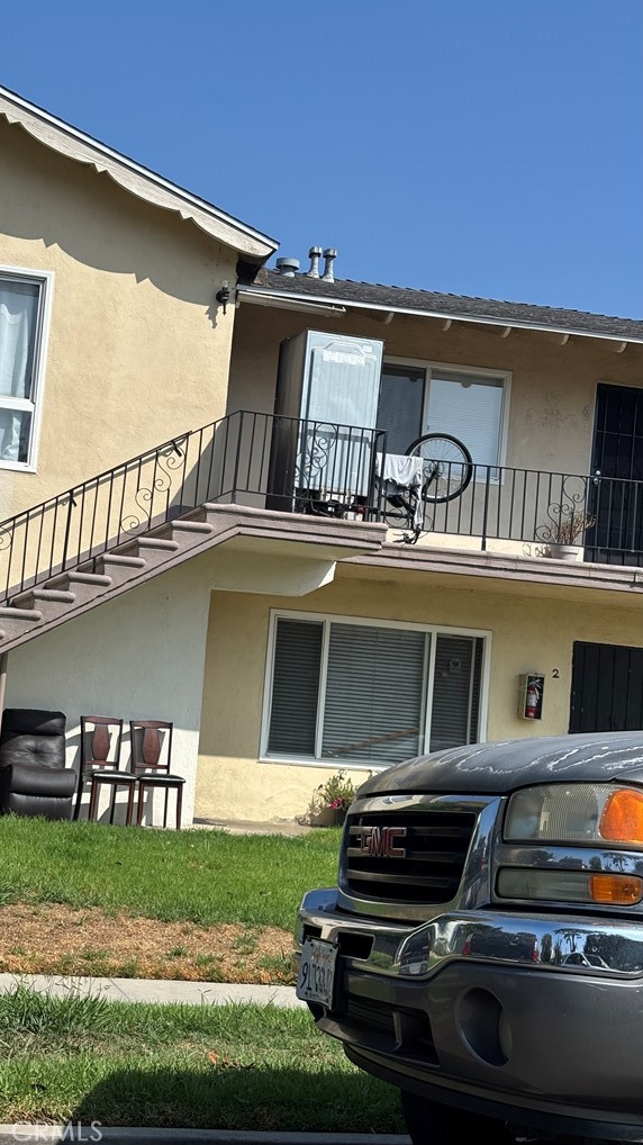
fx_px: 1729
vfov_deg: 36.6
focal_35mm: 57
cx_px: 215
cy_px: 571
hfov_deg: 21.0
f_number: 1.6
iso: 40
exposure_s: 1/3937
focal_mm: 5.96
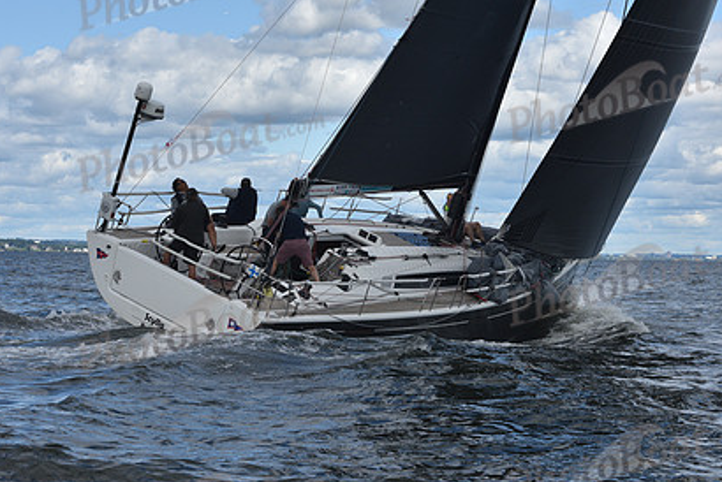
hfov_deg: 20.6
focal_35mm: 99
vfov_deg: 13.8
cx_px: 417
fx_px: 1987
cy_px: 214
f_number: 8
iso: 250
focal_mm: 70
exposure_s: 1/1000
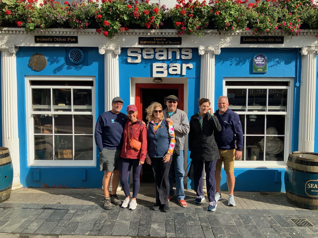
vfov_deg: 48.2
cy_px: 119
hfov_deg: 61.7
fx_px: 266
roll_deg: +0.3
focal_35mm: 29
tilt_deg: -1.9
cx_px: 159
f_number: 1.8
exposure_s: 1/1221
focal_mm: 3
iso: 16
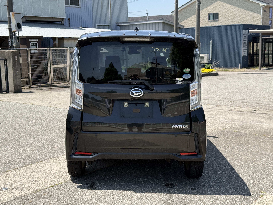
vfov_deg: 30.3
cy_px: 102
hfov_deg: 39.7
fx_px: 379
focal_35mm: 48
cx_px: 136
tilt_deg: -7.5
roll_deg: +1.6
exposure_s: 1/3226
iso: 80
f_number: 1.78
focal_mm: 6.76
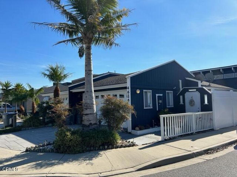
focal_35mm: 26
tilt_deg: +3.6
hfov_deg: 67.3
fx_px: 178
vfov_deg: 53.1
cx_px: 118
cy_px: 88
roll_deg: +1.3
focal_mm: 5.7
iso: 50
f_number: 1.5
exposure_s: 1/4831
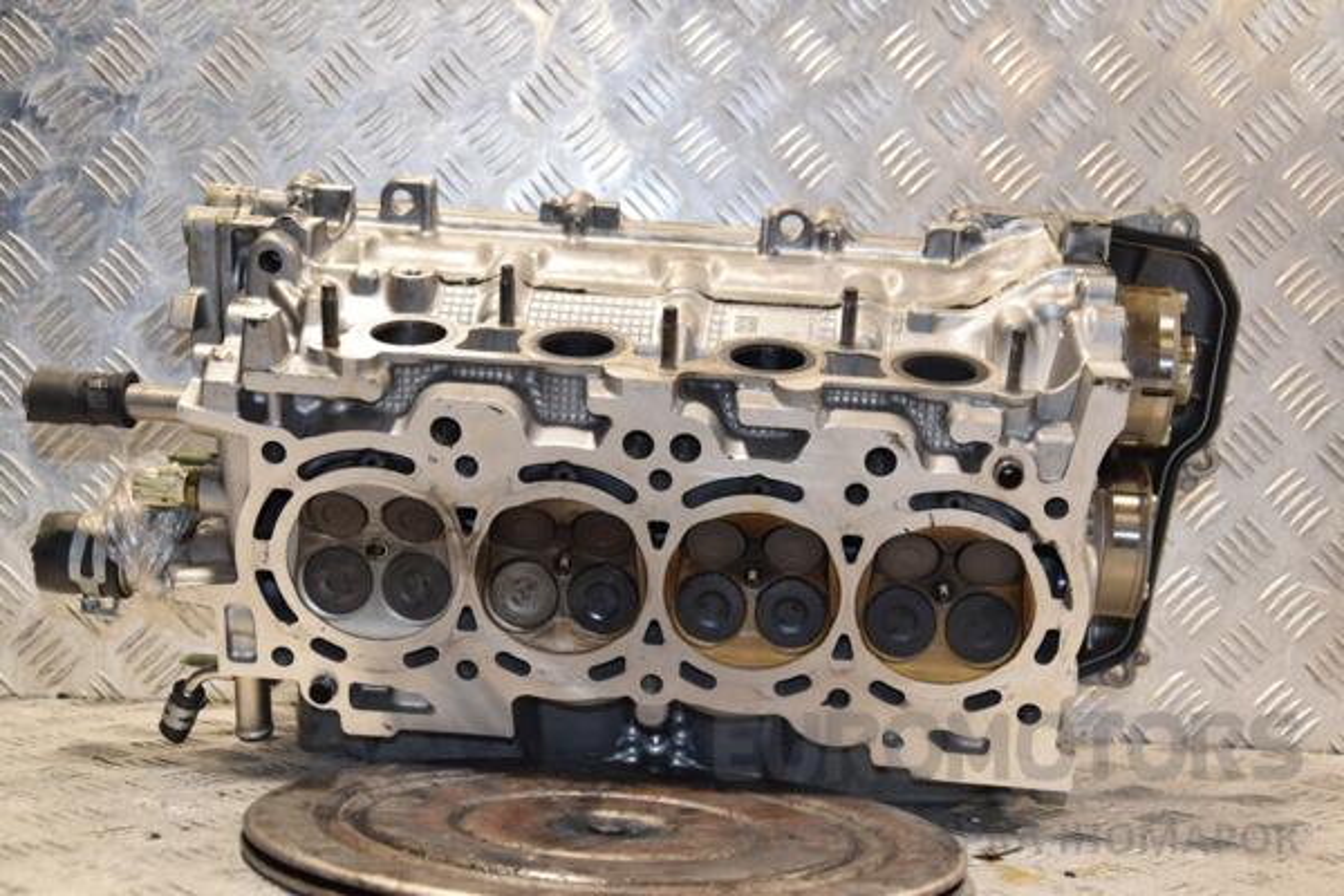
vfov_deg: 25.8
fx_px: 1960
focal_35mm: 52
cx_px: 672
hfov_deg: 37.9
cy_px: 448
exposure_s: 1/200
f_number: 5
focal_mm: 35
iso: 800
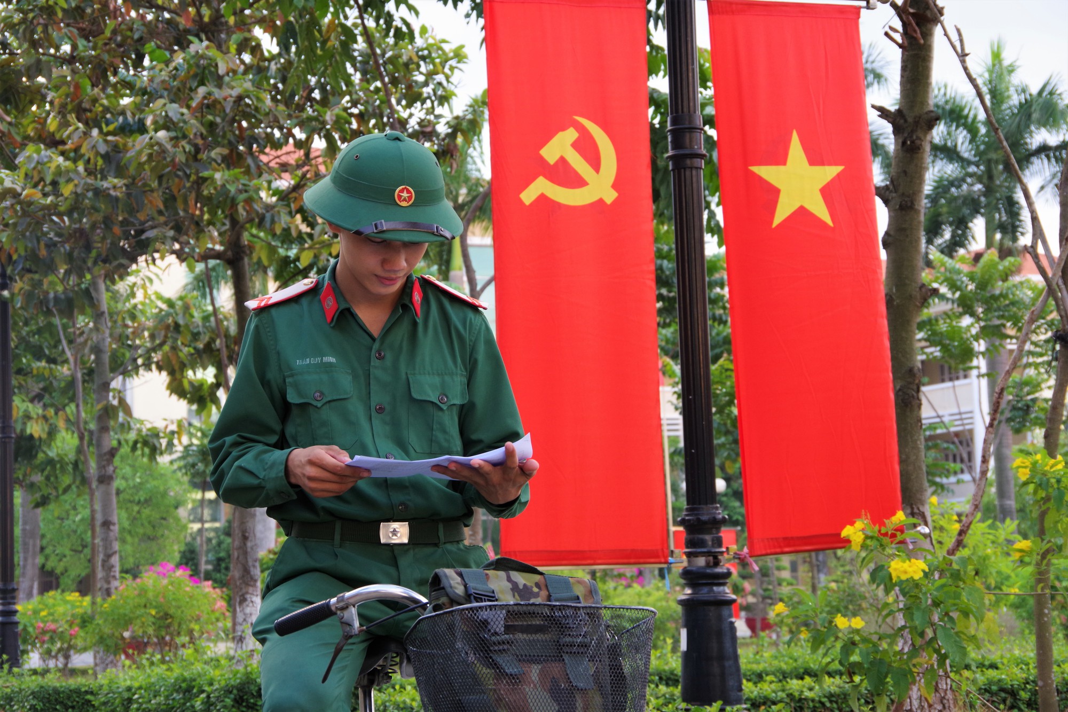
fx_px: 2343
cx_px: 534
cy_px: 356
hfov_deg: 25.7
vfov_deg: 17.3
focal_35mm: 79
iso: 640
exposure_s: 1/30
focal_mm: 53
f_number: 6.3
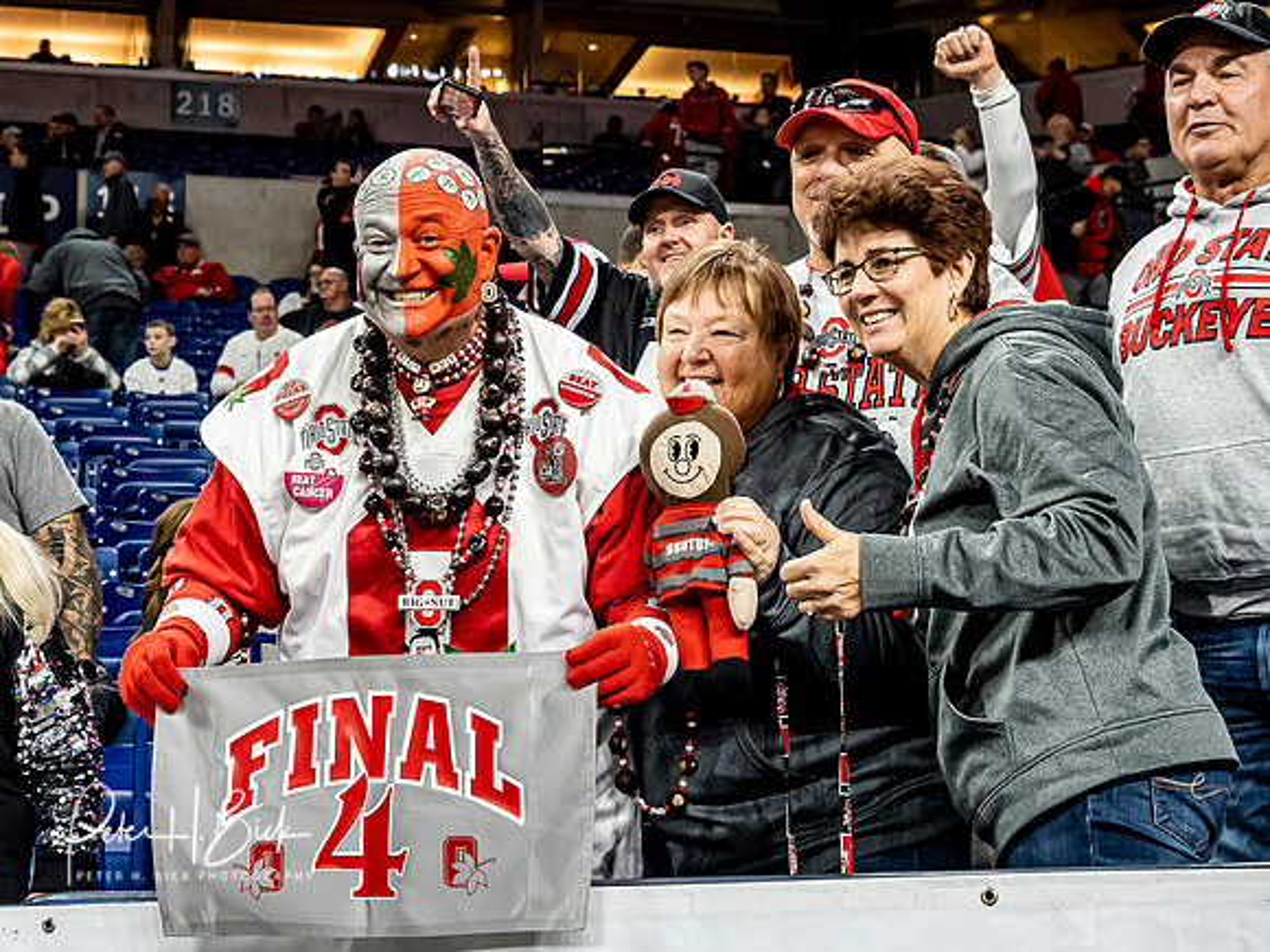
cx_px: 526
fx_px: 2876
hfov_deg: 24.9
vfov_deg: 18.8
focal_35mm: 78
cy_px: 408
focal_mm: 30
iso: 1250
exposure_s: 1/250
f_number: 4
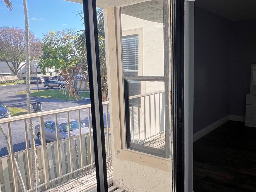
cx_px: 173
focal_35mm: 29
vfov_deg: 48.2
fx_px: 215
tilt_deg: -10.6
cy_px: 105
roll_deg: -0.1
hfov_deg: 60.0
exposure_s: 1/244
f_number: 1.8
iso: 32
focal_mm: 1.57
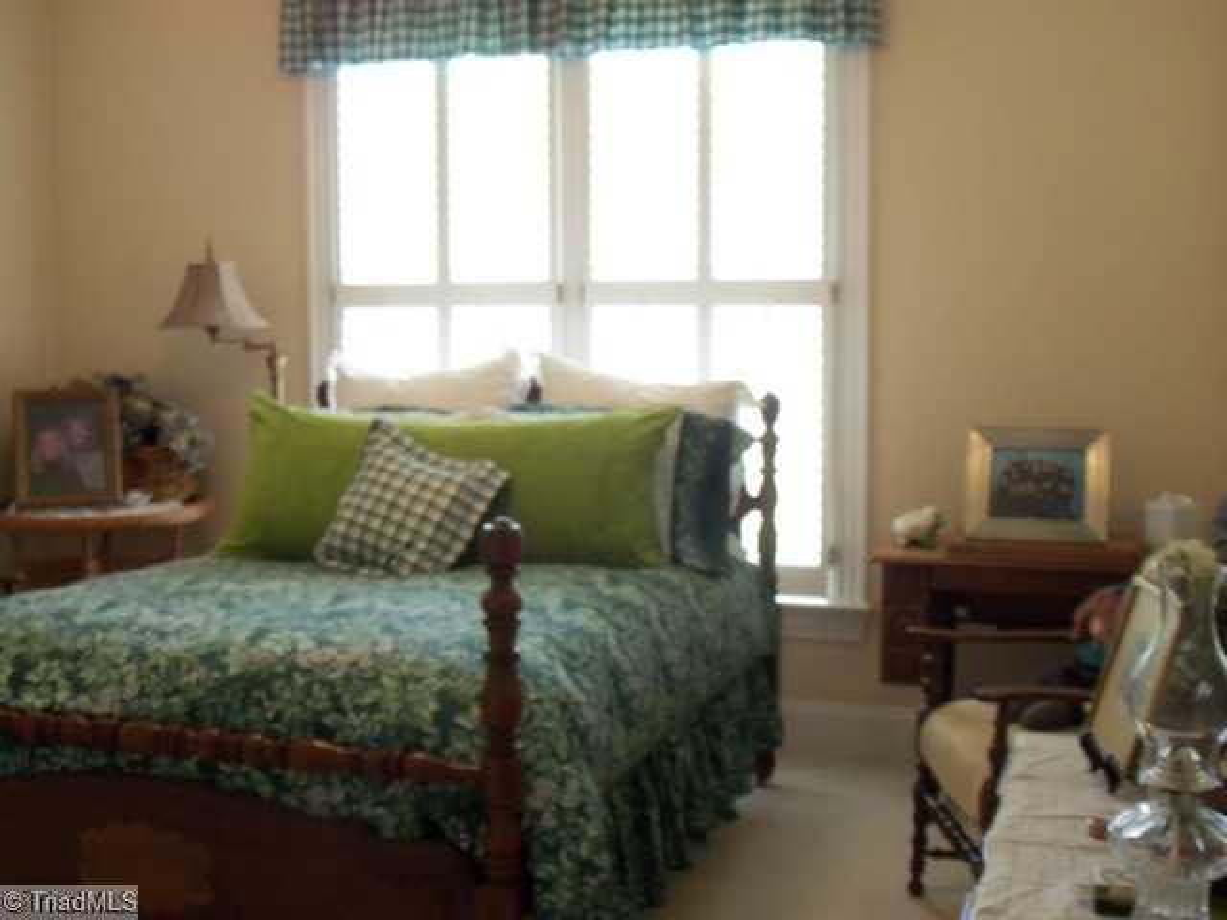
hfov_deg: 44.8
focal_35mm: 42
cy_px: 460
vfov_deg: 34.3
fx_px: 1489
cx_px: 614
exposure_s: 1/40
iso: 200
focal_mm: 7.1
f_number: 3.2
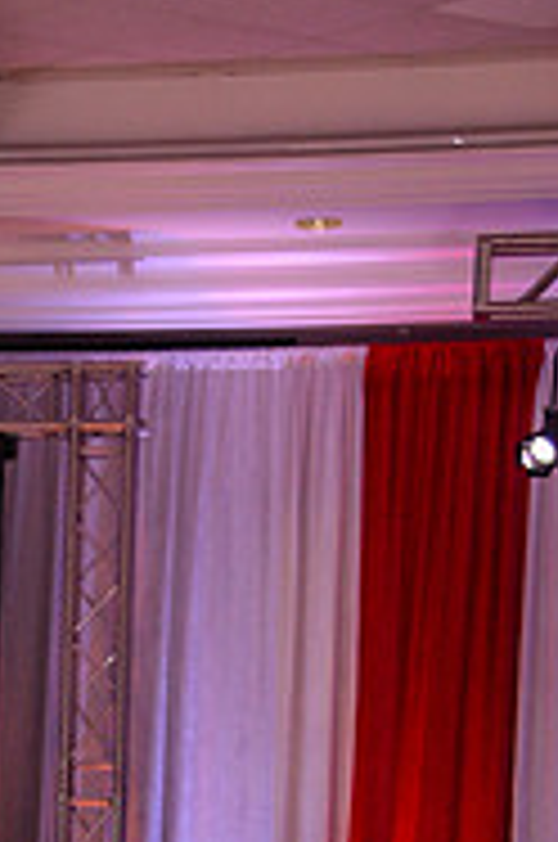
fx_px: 4480
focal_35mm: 192
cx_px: -304
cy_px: 1243
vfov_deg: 10.4
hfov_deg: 7.0
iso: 2500
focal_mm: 62
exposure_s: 1/250
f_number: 6.3
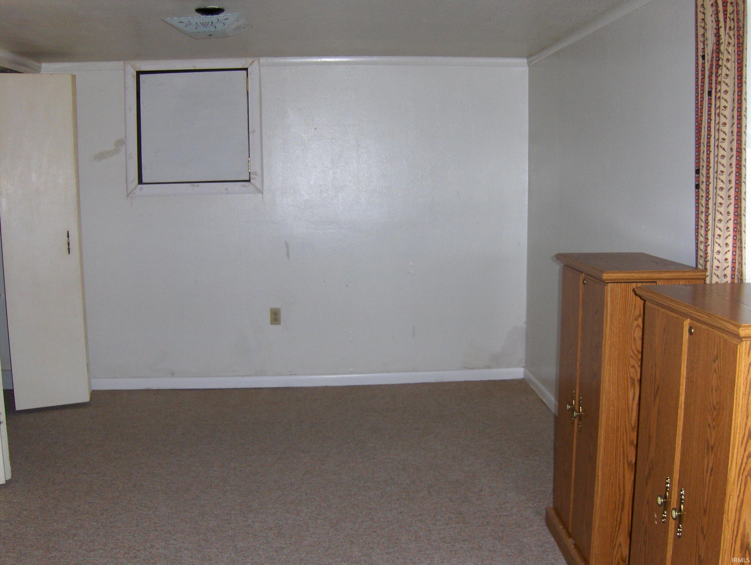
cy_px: 282
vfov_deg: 40.8
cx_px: 376
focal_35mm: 35
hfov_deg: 52.6
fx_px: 760
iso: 100
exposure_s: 1/60
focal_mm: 7.5
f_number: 2.8
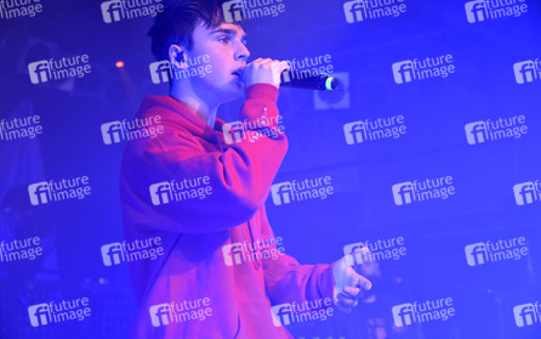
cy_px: 160
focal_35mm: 102
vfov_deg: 12.8
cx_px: 270
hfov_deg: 20.4
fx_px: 1504
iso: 1000
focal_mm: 66
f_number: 5
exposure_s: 1/200
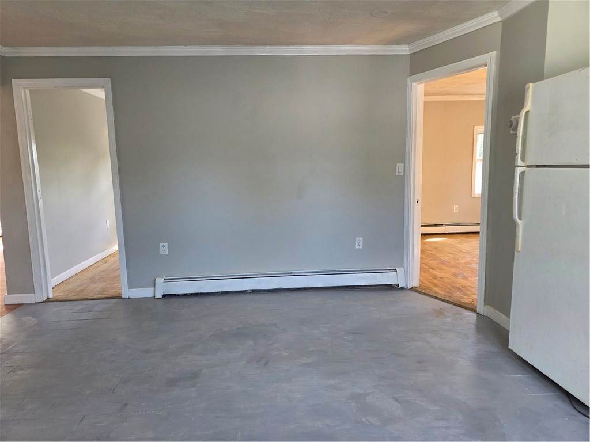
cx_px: 295
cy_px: 221
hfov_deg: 73.9
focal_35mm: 23
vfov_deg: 58.9
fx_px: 392
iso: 125
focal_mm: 6.3
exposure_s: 1/120
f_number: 1.7
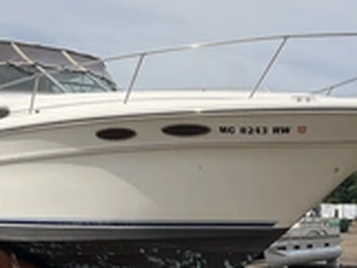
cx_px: 188
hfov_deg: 27.0
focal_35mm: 72
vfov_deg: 20.4
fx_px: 743
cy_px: 179
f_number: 1.8
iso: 25
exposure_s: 1/3534
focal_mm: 3
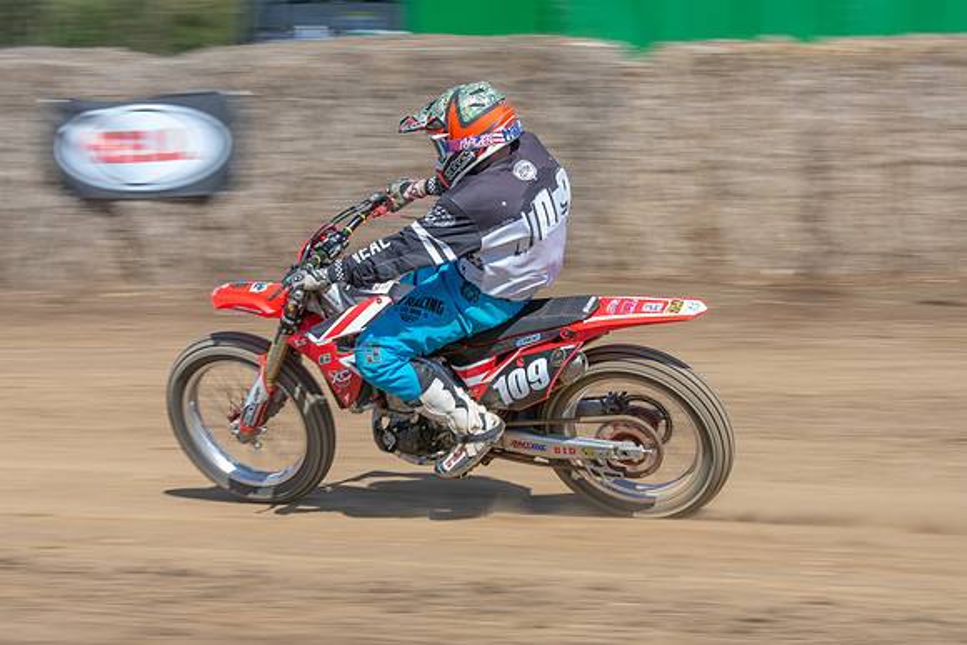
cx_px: 465
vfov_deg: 9.9
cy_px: 346
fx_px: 3718
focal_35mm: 138
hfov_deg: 14.8
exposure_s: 1/160
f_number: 8
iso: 200
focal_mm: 86
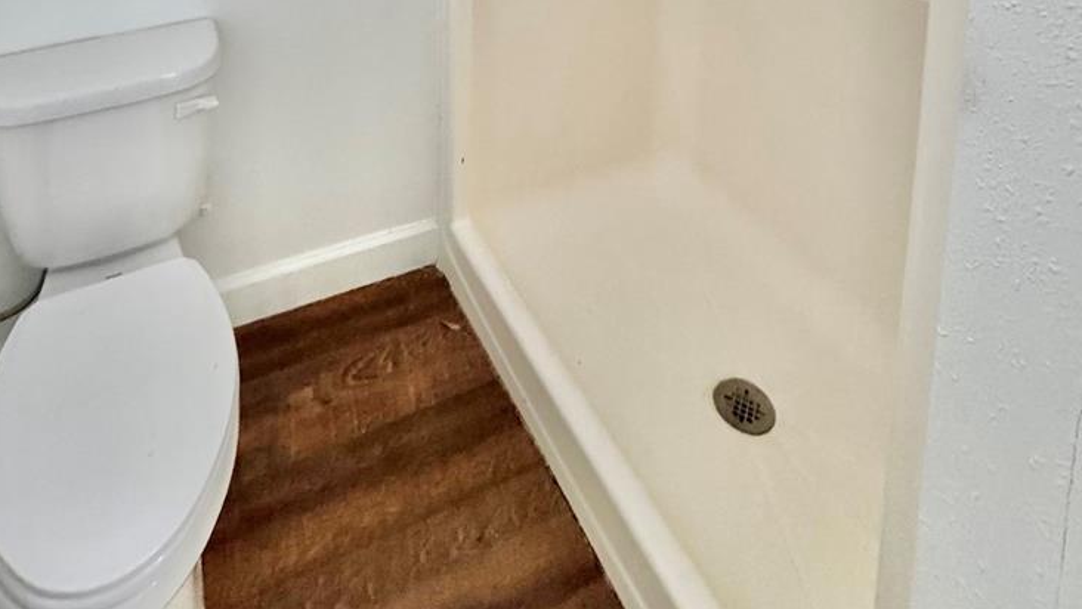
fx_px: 717
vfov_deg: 31.7
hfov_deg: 73.1
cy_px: -229
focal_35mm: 25
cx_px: 423
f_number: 2.2
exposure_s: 1/66
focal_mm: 2.22
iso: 320
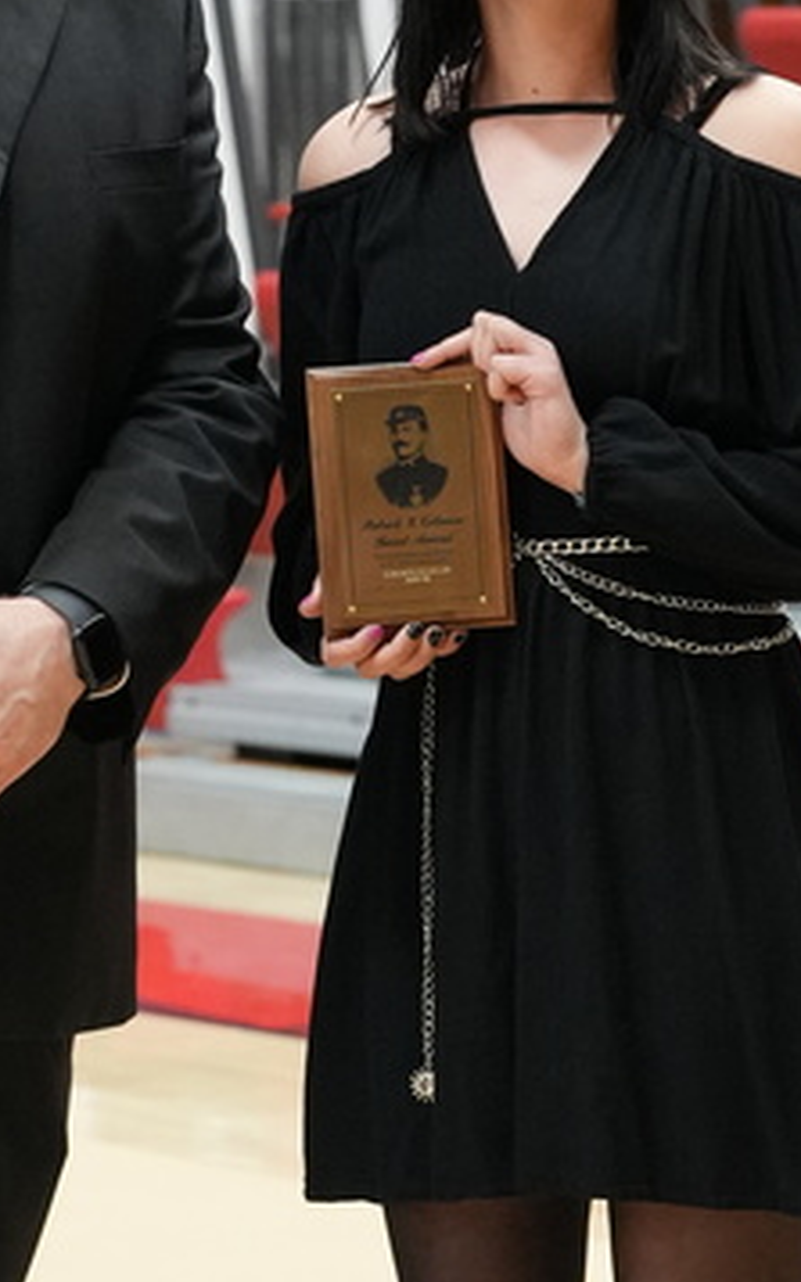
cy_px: 736
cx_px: 120
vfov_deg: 9.6
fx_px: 7652
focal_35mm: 219
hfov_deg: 6.0
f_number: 3.5
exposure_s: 1/160
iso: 2500
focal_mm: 50
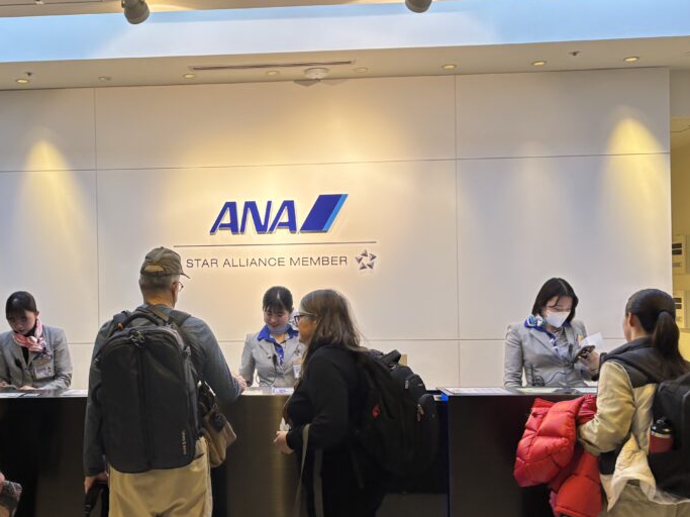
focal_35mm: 39
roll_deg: -0.5
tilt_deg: +0.7
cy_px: 284
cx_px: 235
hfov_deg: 47.2
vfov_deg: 36.8
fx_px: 777
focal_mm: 5.96
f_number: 1.6
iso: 80
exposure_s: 1/100
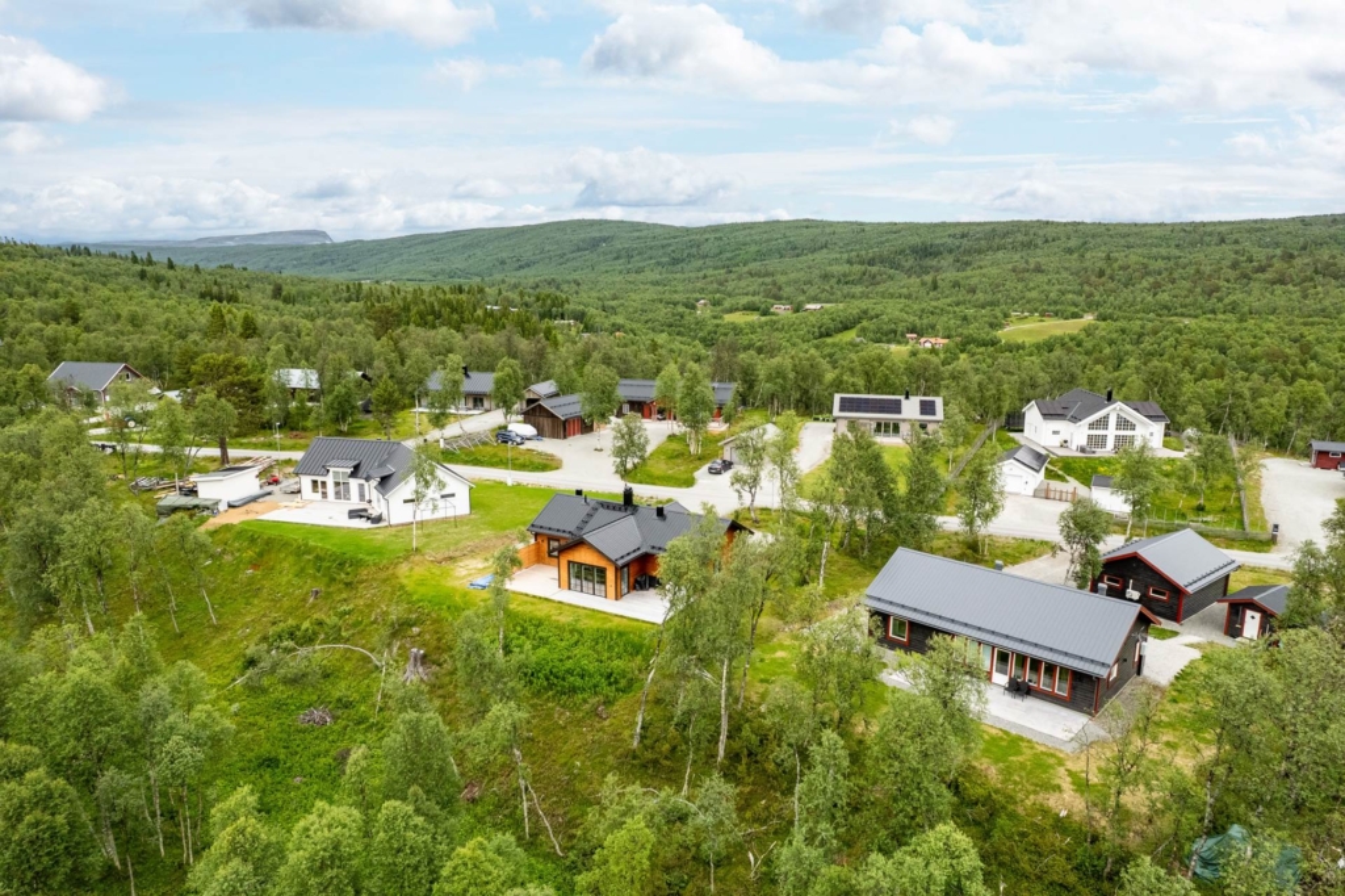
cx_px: 672
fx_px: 822
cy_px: 448
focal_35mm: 22
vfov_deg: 57.2
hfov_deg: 78.6
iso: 100
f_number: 2.8
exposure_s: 1/2500
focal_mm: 8.38
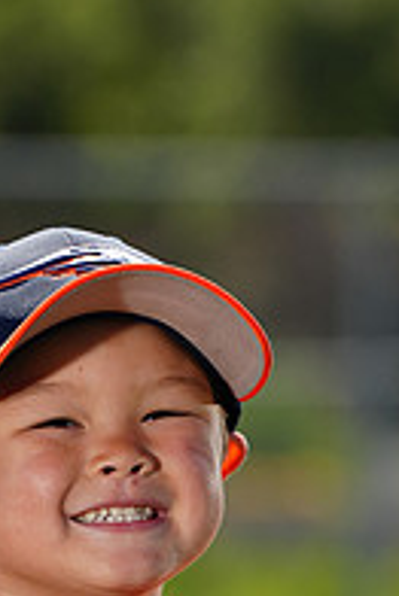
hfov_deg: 2.3
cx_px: 17
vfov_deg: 3.5
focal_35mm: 592
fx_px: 9824
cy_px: 724
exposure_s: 1/250
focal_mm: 200
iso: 50
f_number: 5
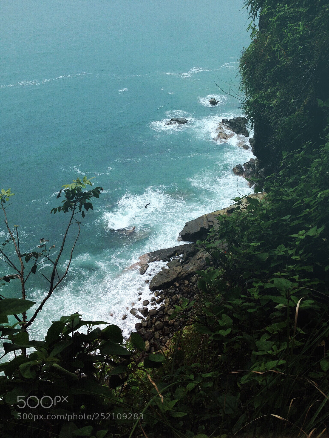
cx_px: 164
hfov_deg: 40.7
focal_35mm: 35
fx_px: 444
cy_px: 219
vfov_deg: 52.6
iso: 50
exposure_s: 1/1727
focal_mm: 4.28
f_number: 2.4
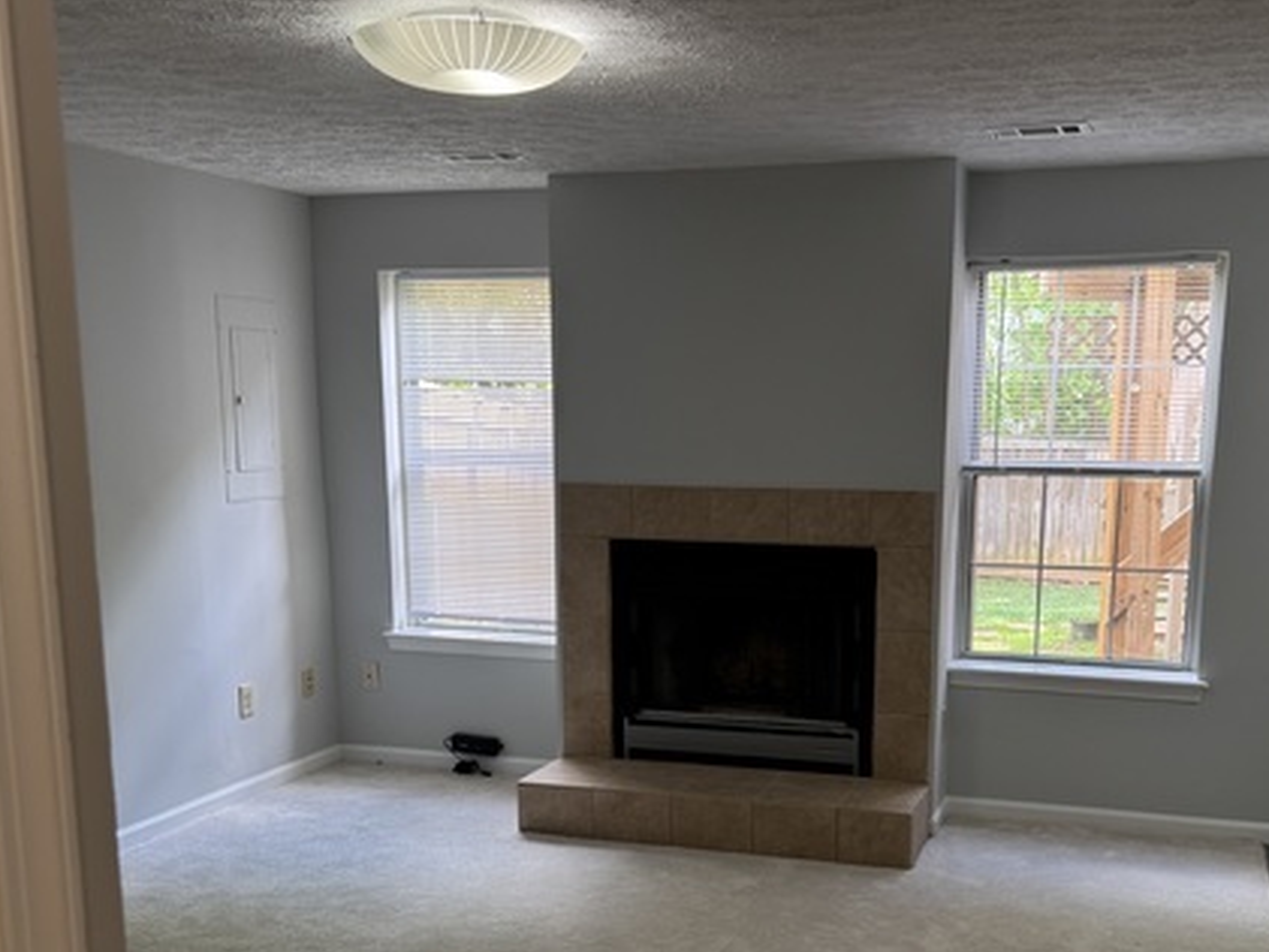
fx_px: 1393
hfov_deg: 48.8
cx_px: 725
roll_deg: -0.1
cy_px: 678
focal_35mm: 38
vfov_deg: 37.1
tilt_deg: -12.8
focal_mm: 6.76
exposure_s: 1/60
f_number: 1.78
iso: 125
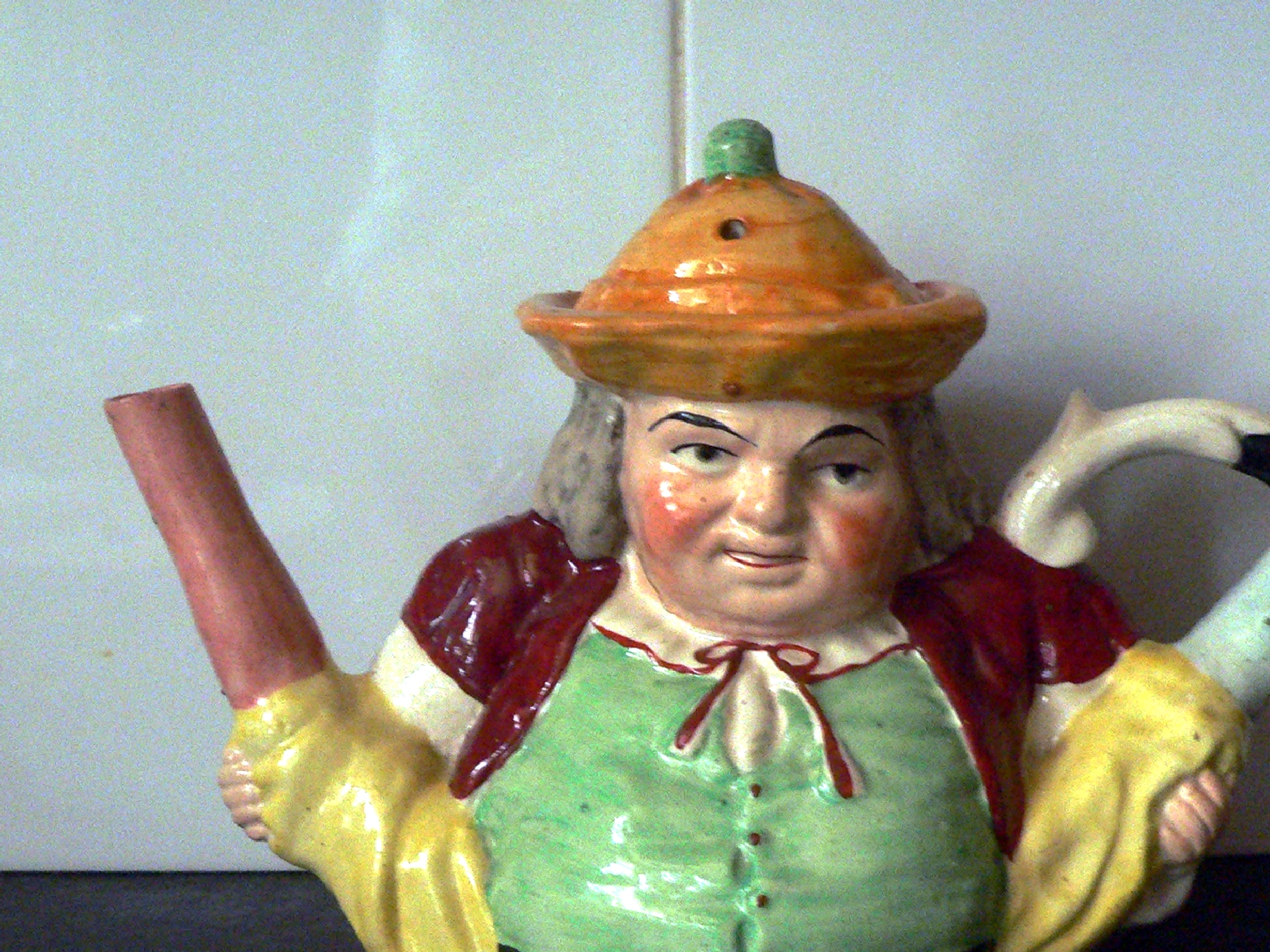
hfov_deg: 38.0
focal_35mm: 50
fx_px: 1834
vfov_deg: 29.0
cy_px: 608
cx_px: 766
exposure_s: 1/20
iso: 400
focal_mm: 6
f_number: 2.8
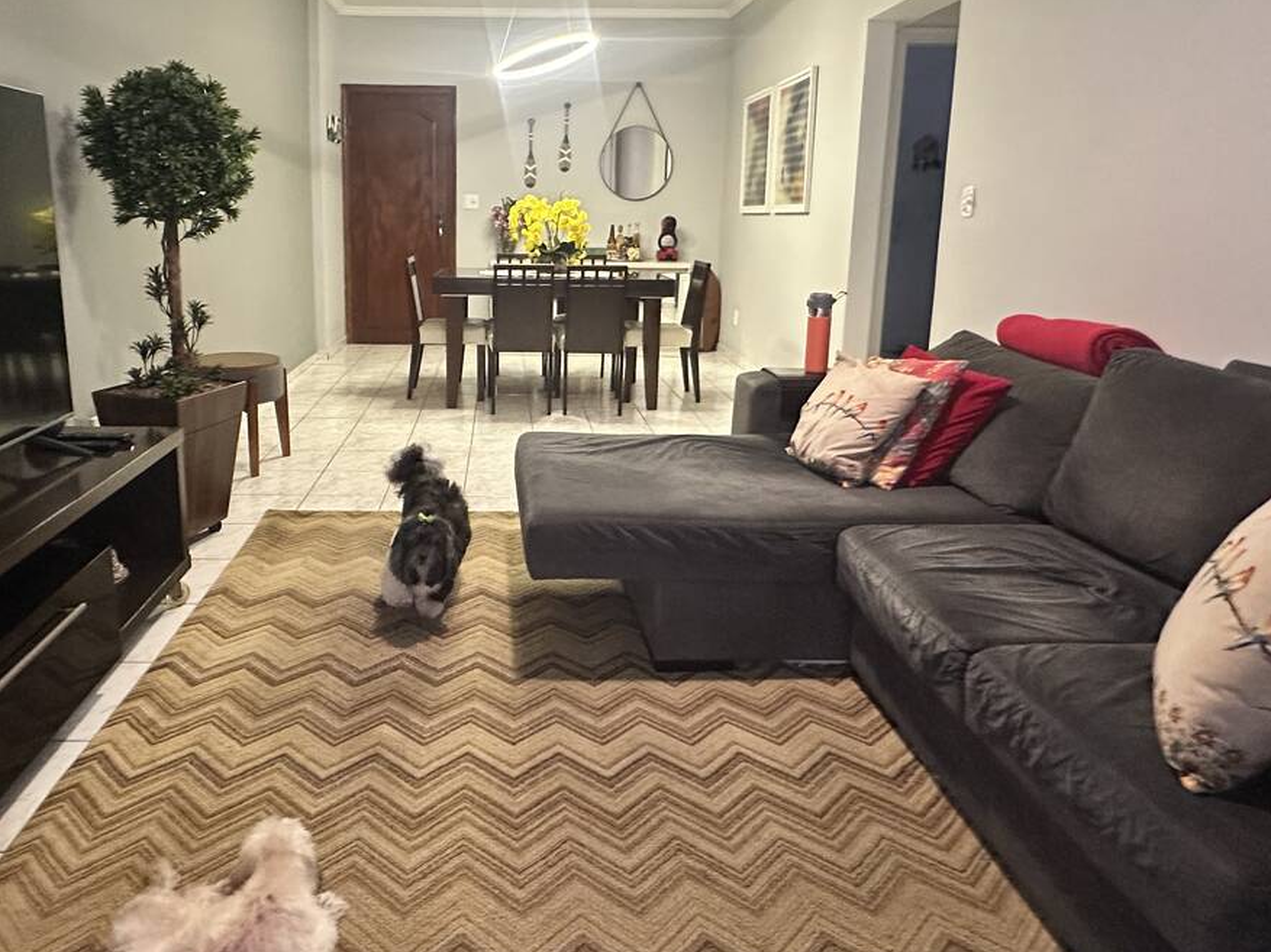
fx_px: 844
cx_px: 509
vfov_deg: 58.1
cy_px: 358
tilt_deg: -10.1
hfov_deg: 73.2
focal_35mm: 23
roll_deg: -0.7
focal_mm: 2.22
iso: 800
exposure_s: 1/60
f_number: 2.2
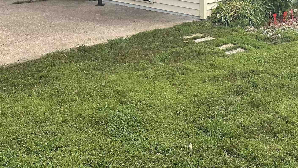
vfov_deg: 18.8
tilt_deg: +0.6
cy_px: -76
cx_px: 227
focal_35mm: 57
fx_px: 450
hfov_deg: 35.7
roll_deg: -1.0
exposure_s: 1/2155
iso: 80
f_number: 1.78
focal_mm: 6.86
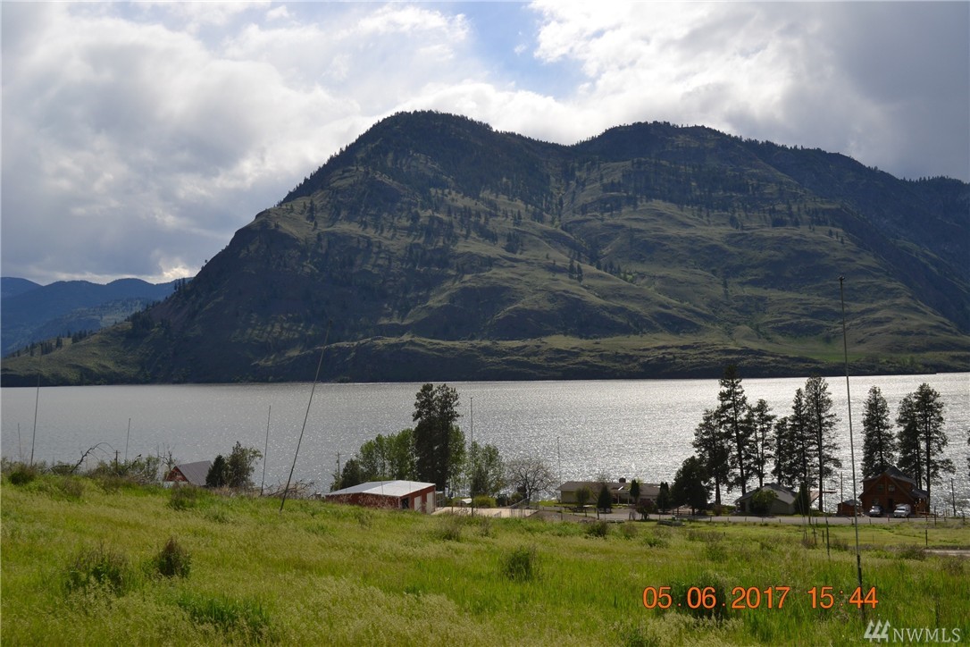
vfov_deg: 34.2
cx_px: 485
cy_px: 324
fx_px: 1051
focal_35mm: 39
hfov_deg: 49.6
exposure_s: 1/320
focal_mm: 26
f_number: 9
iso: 100
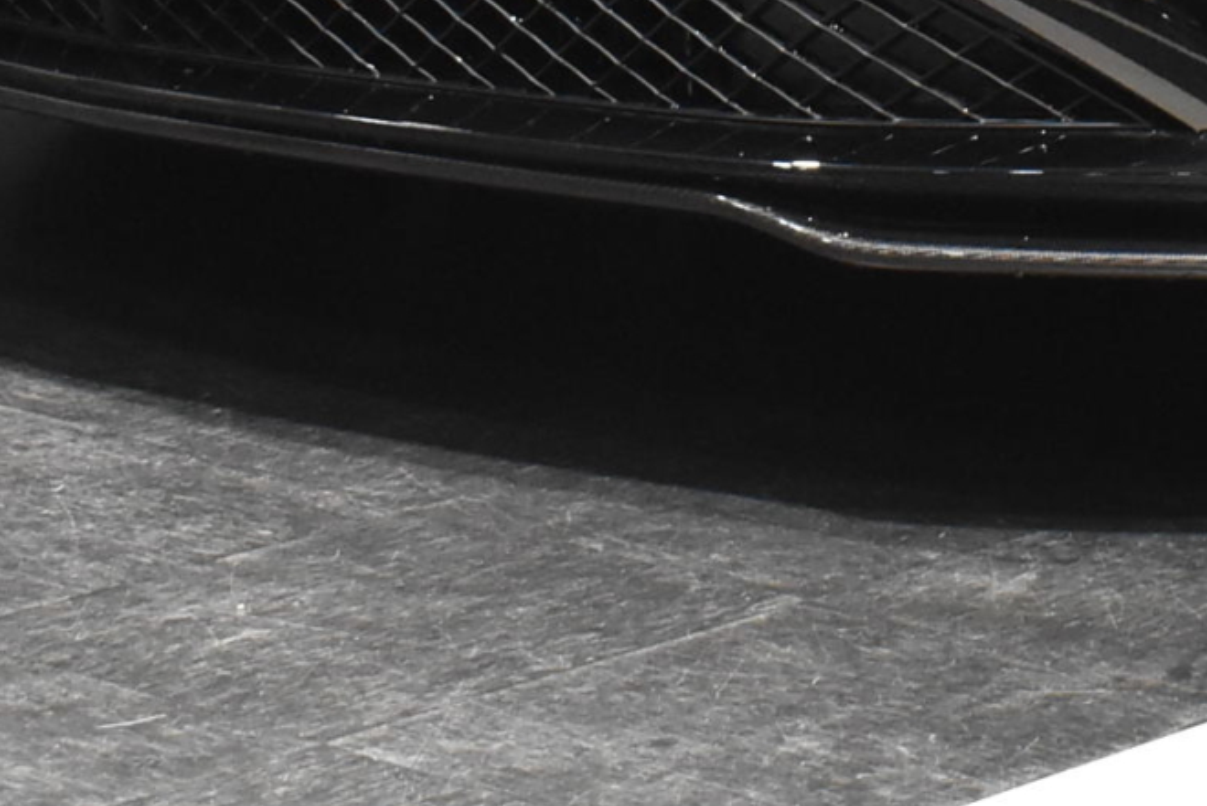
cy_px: -697
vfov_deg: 8.1
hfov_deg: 12.0
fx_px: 5468
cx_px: 1783
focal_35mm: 163
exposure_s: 1/50
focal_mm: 28
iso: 2200
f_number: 8
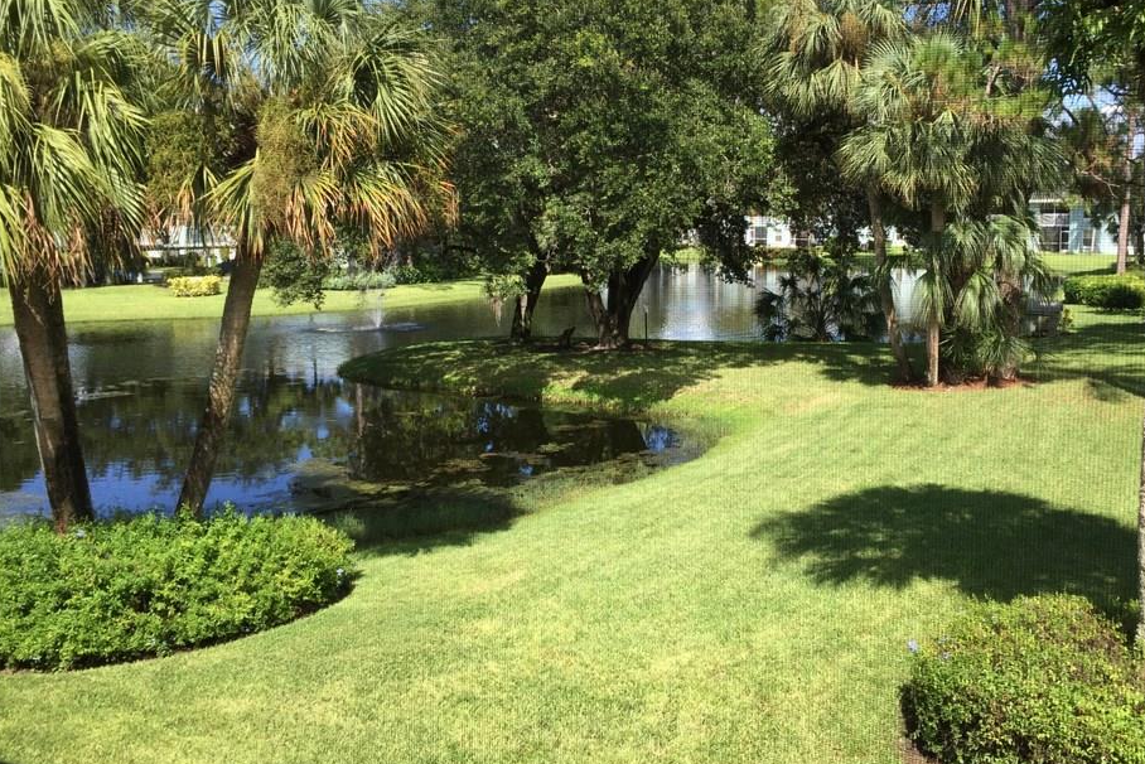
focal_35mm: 34
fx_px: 1082
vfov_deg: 38.9
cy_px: 337
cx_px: 639
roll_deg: -0.1
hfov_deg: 55.6
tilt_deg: -7.2
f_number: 2.2
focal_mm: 4.15
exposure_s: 1/581
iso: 32
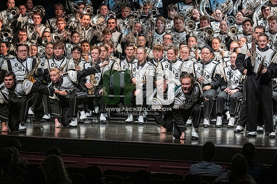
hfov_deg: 9.2
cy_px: 92
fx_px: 1730
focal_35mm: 225
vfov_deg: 6.1
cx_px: 138
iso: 4000
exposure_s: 1/500
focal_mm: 150
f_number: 4
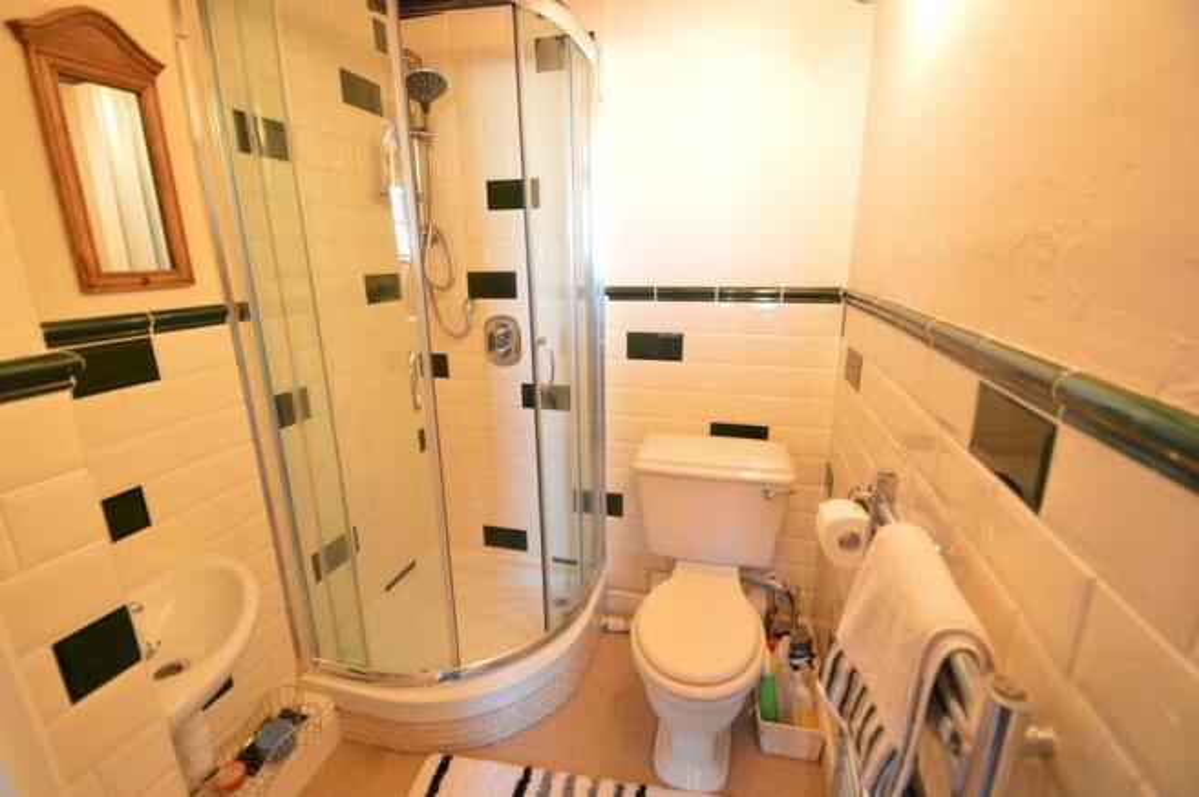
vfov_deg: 77.2
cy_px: 398
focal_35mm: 15
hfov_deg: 100.4
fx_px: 499
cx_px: 600
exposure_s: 1/15
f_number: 3.5
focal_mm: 10
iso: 560
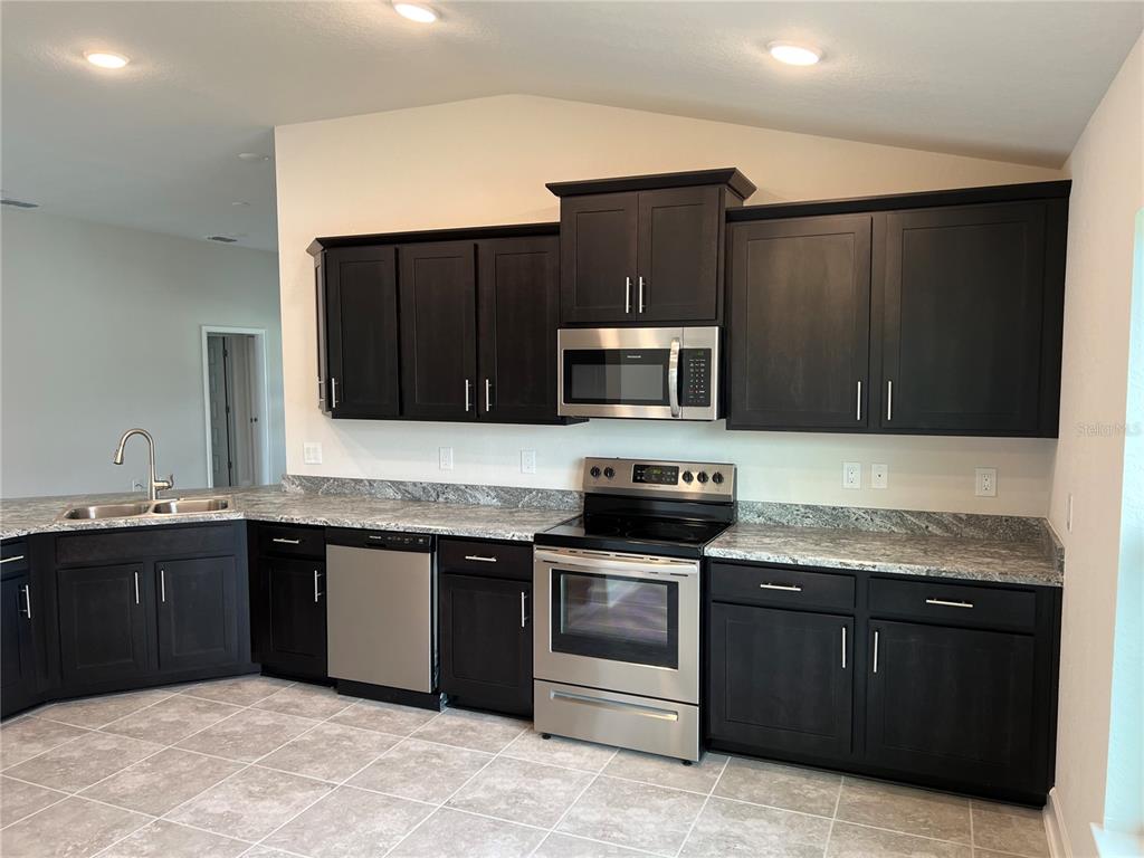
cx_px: 572
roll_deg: +0.6
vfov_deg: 53.1
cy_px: 429
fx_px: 859
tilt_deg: -4.2
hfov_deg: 67.3
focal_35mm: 26
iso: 80
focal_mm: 5.7
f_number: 1.5
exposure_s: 1/60
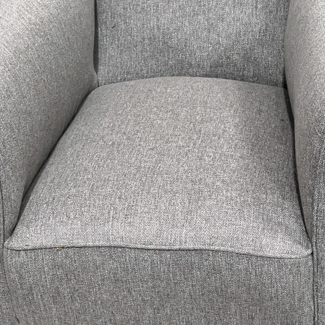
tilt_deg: -36.4
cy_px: 187
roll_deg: +5.2
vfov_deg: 19.1
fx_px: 967
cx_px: 163
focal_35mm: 91
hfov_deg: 19.1
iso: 500
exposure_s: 1/50
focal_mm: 9
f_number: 2.8
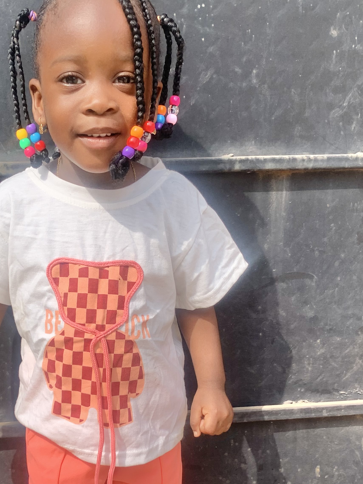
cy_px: 374
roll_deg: +0.3
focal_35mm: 46
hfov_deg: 31.1
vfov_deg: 39.9
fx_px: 643
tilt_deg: -14.1
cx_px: 100
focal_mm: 4.25
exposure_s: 1/962
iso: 25
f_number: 1.8
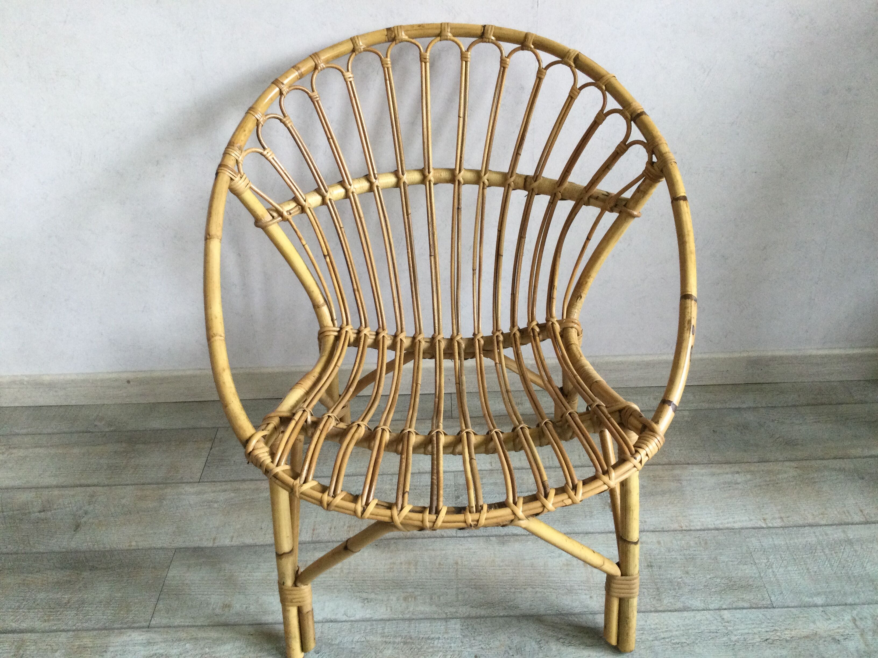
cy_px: 329
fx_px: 786
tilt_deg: -32.9
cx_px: 439
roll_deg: +1.6
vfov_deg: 45.4
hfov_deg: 58.4
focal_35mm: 31
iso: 160
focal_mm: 3.3
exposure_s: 1/33
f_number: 2.4
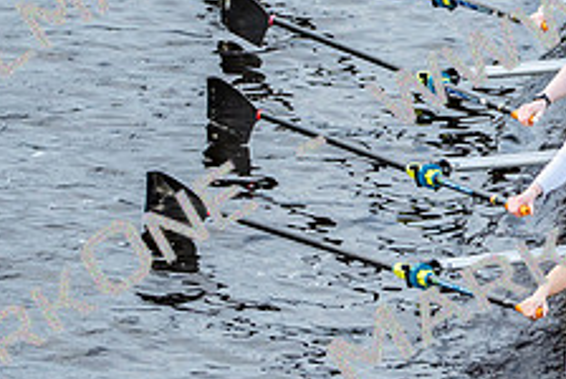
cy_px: 133
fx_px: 12326
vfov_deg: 1.8
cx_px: 680
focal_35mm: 783
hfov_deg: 2.6
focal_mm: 303
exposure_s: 1/1250
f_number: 6.3
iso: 1000
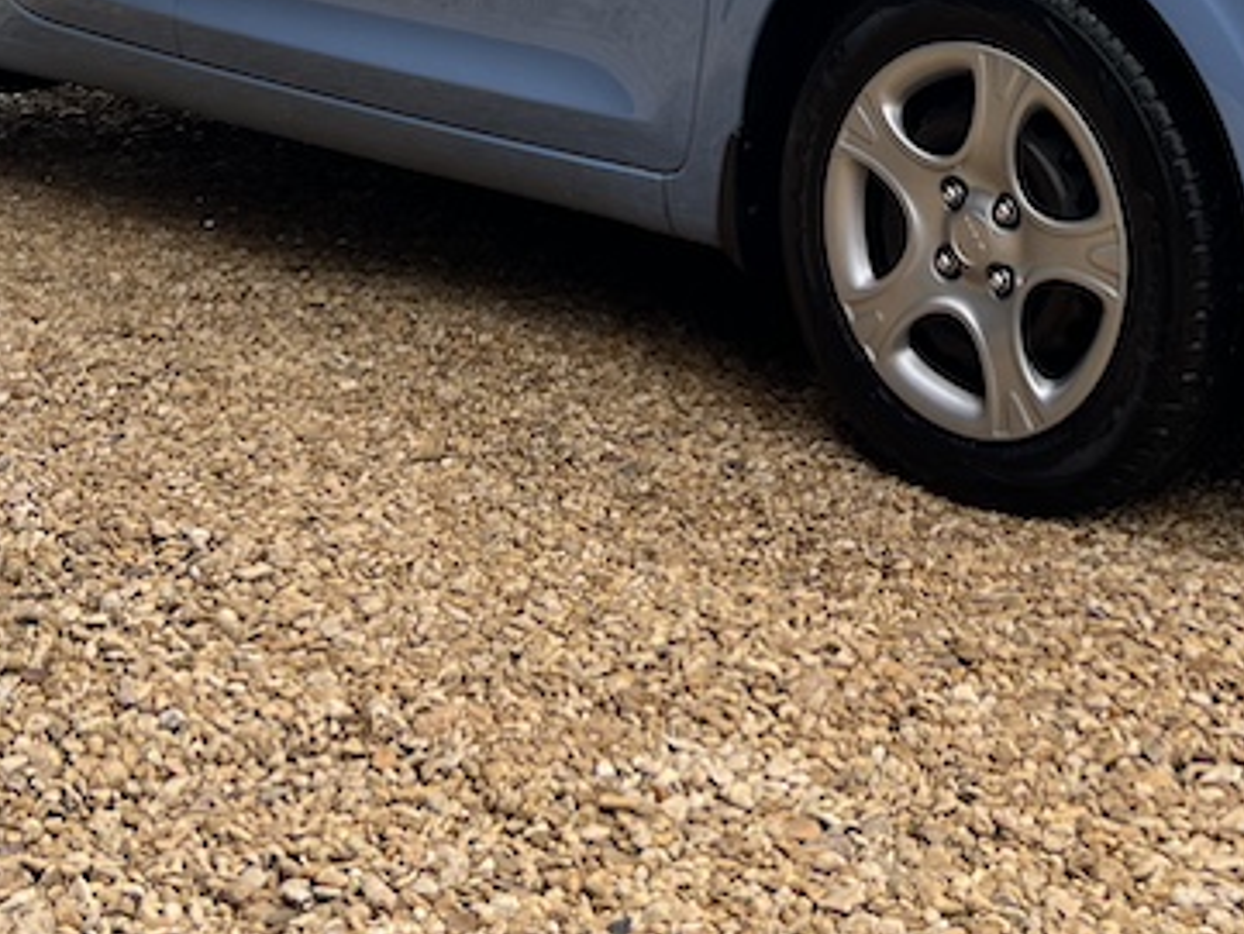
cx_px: 924
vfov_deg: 18.8
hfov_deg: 26.7
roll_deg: +0.3
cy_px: -327
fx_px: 2588
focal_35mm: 72
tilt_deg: -1.8
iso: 50
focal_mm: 5.7
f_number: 1.5
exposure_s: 1/175
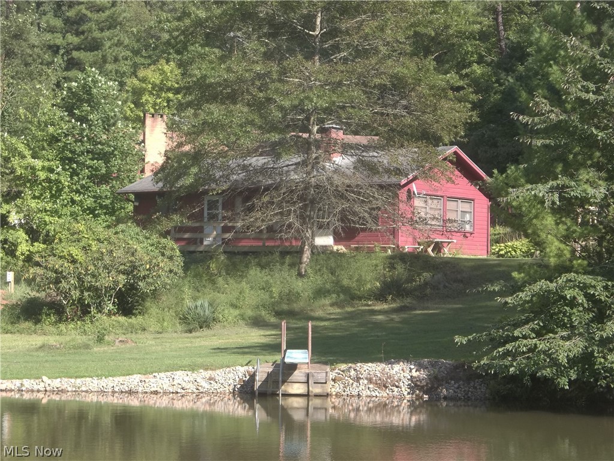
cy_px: 230
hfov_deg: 22.8
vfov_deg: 17.2
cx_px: 307
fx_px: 1525
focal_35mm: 86
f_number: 4.5
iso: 80
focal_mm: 15.4
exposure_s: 1/200
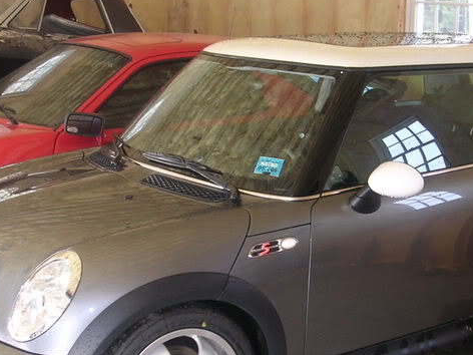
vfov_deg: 22.2
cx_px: 286
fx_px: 902
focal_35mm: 66
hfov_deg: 29.3
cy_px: 207
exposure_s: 1/30
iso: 100
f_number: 2.8
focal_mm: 5.8
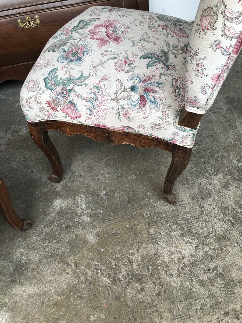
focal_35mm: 28
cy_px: 162
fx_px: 261
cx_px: 121
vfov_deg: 63.4
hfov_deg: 49.7
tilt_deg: -52.4
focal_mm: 3.99
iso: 20
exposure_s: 1/105
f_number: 1.8
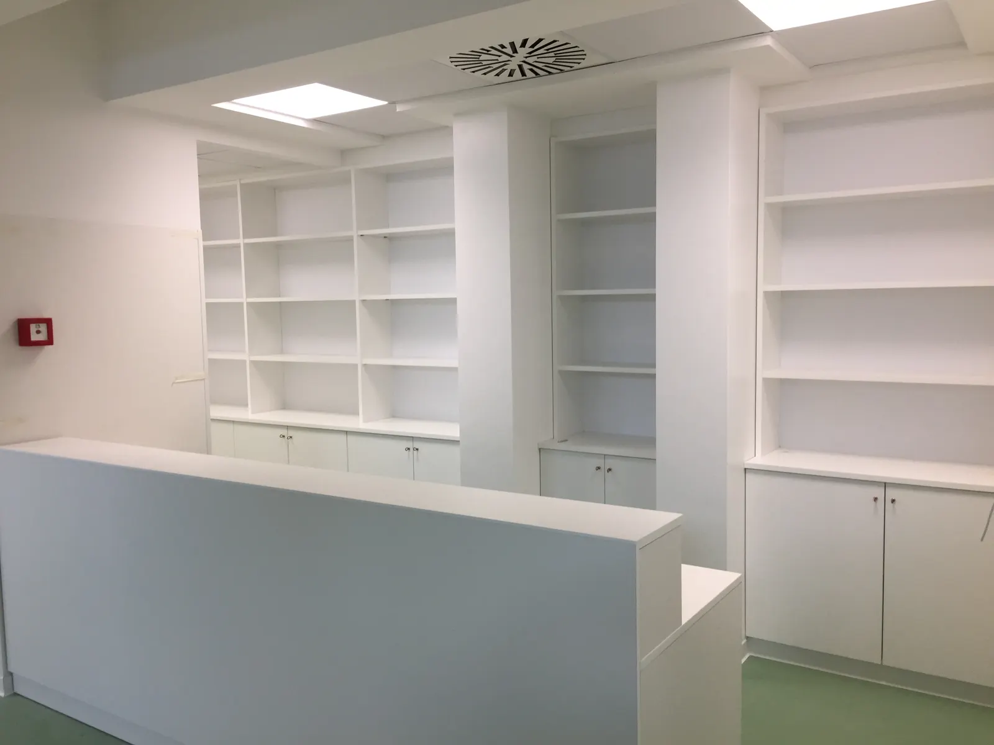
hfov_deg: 61.7
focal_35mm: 29
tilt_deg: -3.7
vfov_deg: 48.2
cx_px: 497
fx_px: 833
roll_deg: -0.4
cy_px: 372
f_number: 2.2
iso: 50
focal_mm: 4.15
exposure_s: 1/100
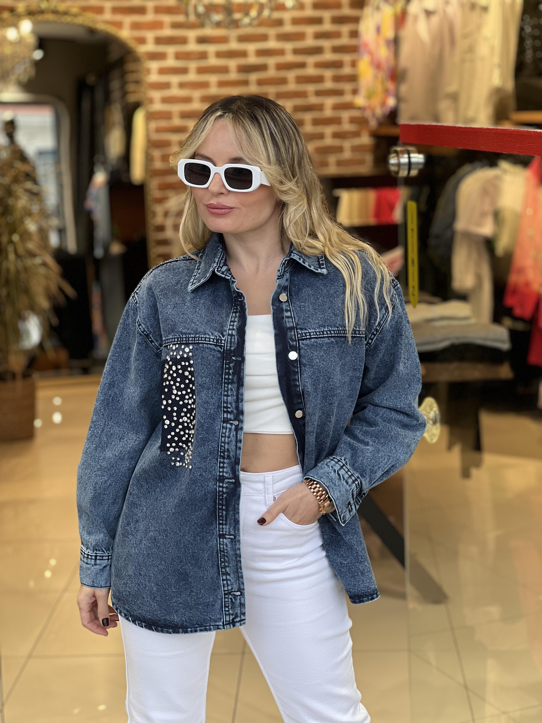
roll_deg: +1.3
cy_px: 362
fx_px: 1608
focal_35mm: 77
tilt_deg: -8.4
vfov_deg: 25.3
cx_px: 271
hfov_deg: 19.1
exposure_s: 1/100
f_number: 2.8
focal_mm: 9
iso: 80
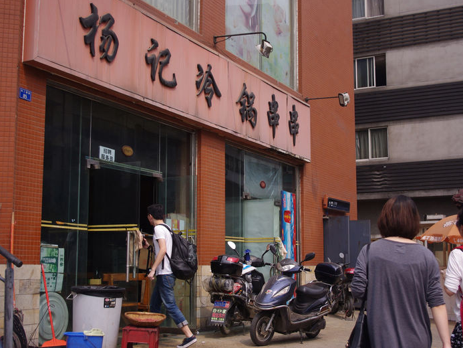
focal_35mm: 51
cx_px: 253
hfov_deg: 37.5
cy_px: 171
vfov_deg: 28.6
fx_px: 682
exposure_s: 1/1600
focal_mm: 30.63
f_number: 4.5
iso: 400
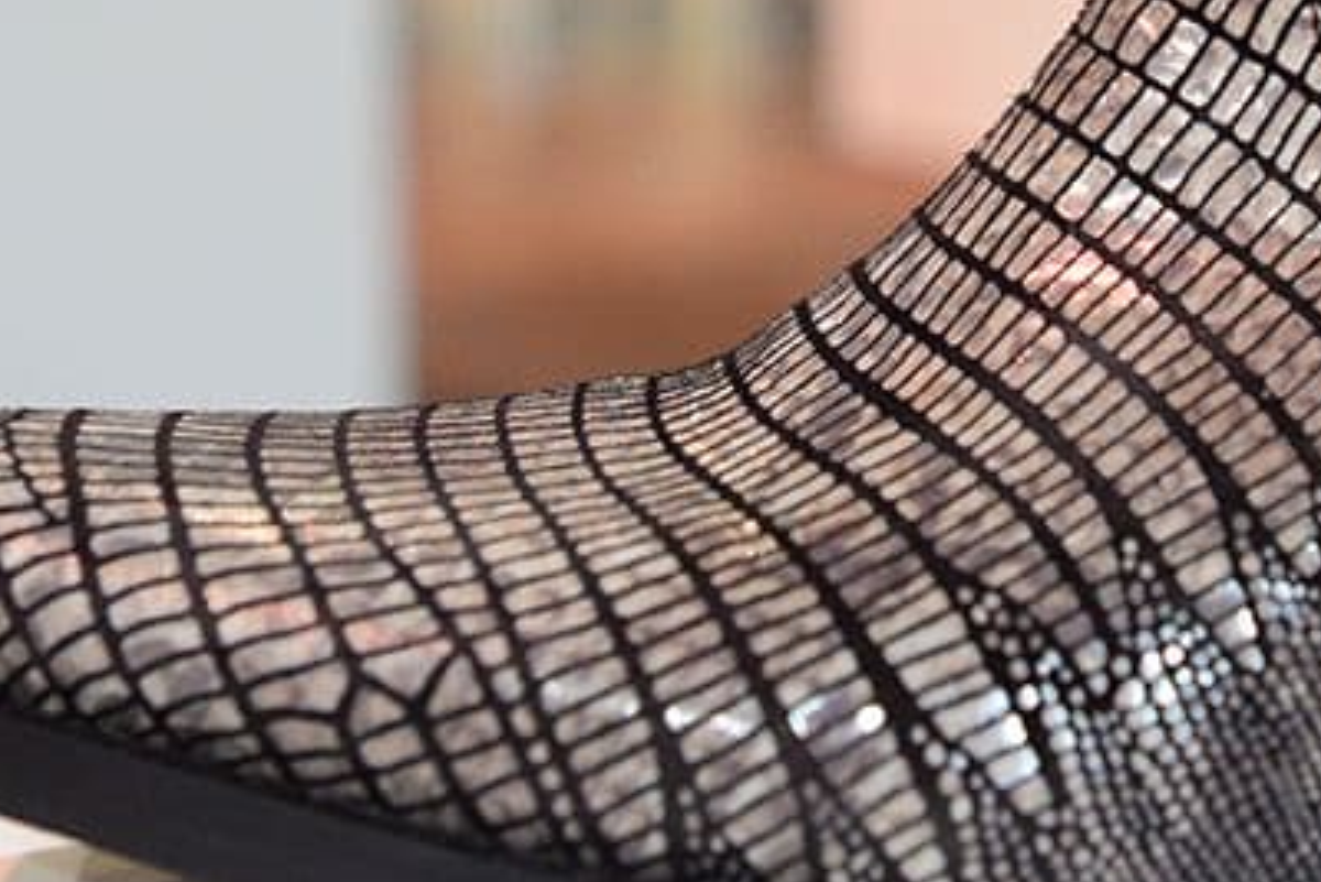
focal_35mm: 108
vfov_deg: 12.5
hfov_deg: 18.5
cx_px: 1291
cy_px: -30
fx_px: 3964
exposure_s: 1/400
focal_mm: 36
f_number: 4.5
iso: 2500
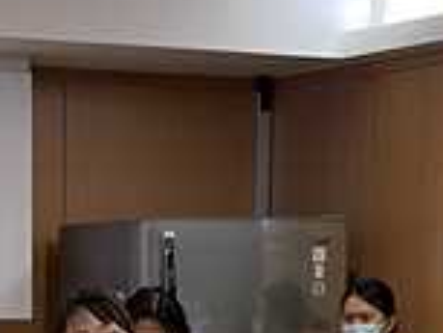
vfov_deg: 9.2
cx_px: 119
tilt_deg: -11.0
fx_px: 1960
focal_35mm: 153
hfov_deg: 12.9
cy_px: 653
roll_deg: -0.1
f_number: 1.6
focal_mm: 5.1
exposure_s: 1/60
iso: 125
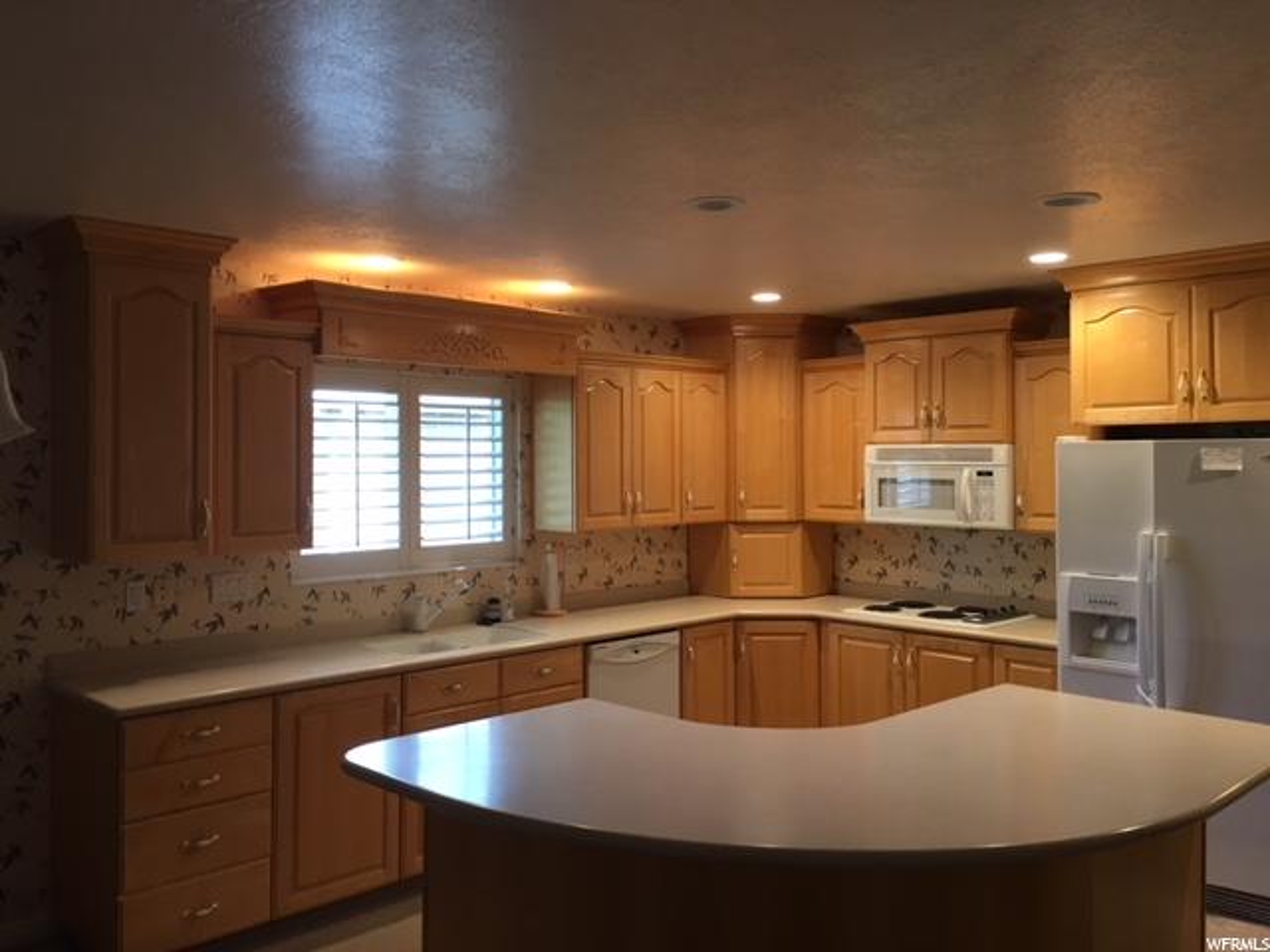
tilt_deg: -0.9
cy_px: 476
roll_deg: -0.2
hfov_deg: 61.7
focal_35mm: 29
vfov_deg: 48.2
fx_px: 1064
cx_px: 635
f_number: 2.2
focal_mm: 4.15
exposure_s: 1/15
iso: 32
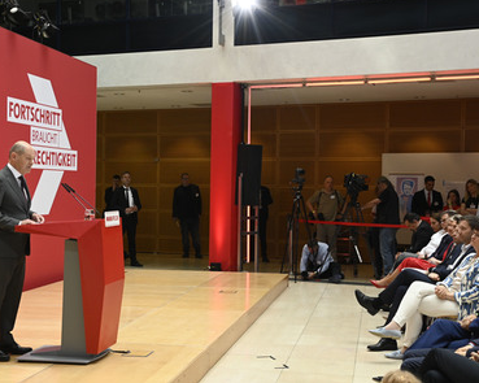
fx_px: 780
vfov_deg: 27.6
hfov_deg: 34.1
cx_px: 221
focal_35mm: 55
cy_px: 190
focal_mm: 48
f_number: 9
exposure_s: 1/500
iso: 2500
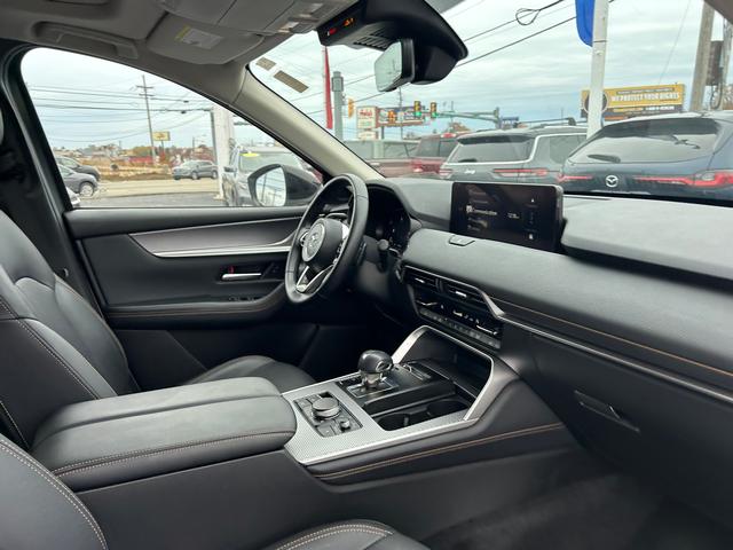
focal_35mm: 26
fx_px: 551
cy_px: 275
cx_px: 366
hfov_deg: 67.3
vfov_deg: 53.1
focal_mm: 5.7
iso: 40
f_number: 1.5
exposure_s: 1/121
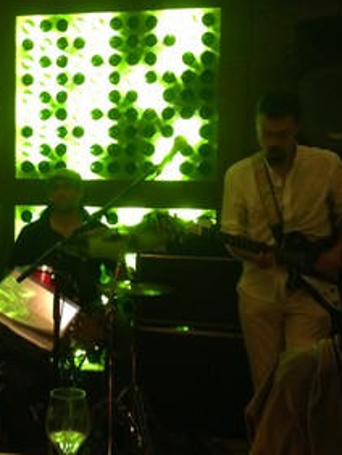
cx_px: 31
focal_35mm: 62
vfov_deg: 31.1
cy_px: 202
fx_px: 815
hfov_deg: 23.0
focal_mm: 4.28
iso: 320
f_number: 2.4
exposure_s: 1/20
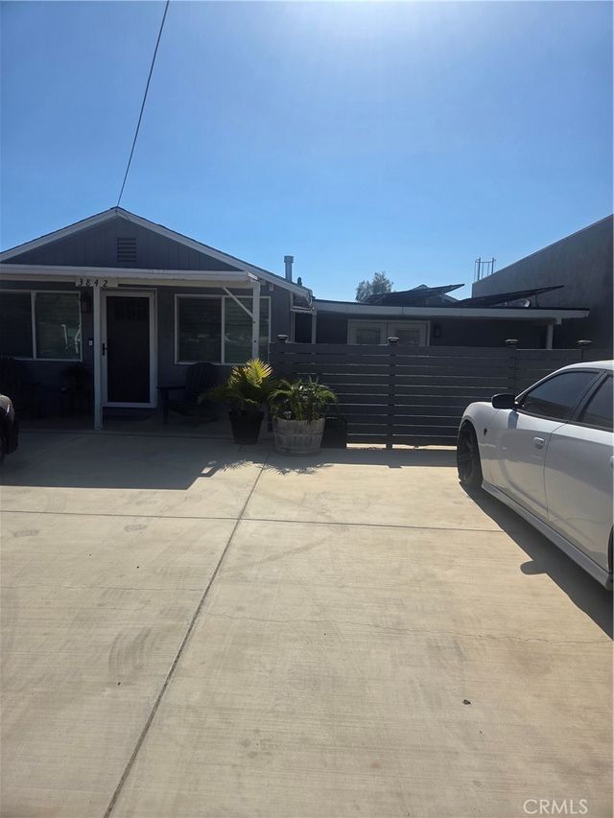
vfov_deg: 73.9
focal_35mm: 23
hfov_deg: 58.9
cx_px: 307
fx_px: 544
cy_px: 409
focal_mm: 5.4
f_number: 1.8
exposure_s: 1/7891
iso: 64
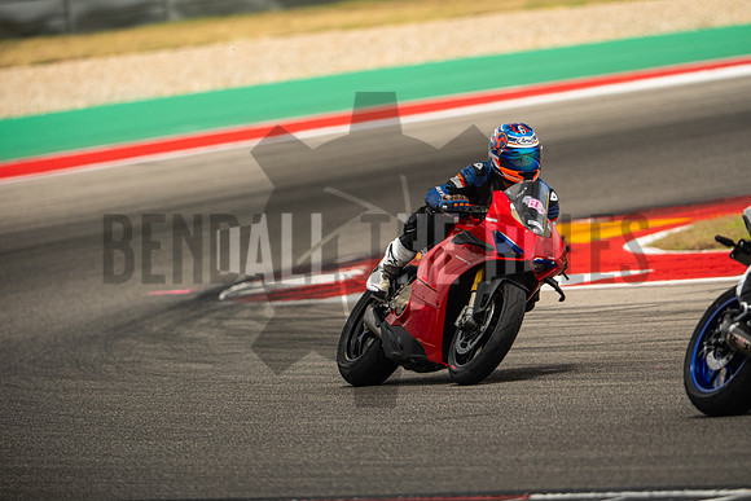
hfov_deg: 4.9
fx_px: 8763
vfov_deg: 3.3
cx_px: 376
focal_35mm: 420
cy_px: 250
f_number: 2.8
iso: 320
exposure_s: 1/2000
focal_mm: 280
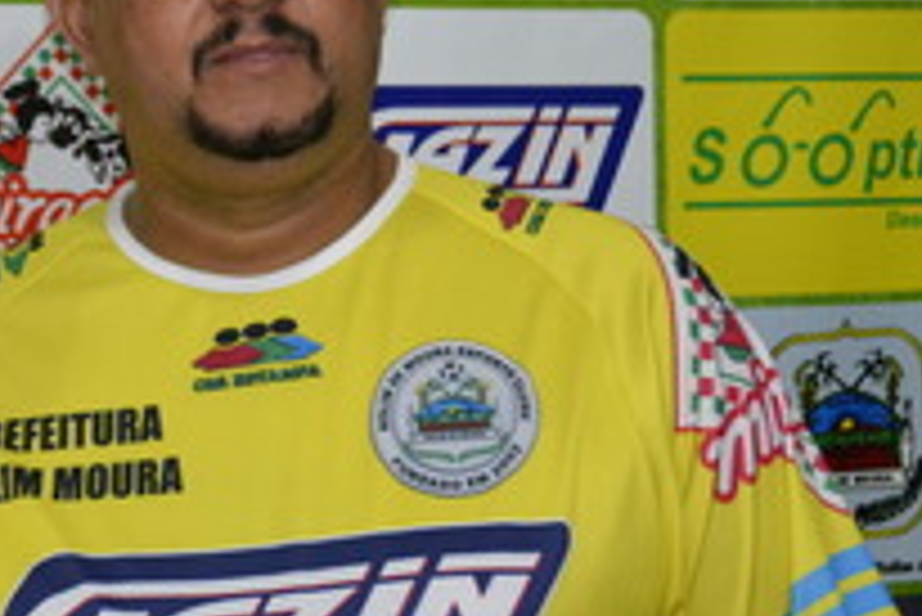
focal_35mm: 116
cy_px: 279
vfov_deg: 11.8
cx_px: -92
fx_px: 2973
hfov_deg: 17.1
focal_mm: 32
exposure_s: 1/60
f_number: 4.8
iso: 2000
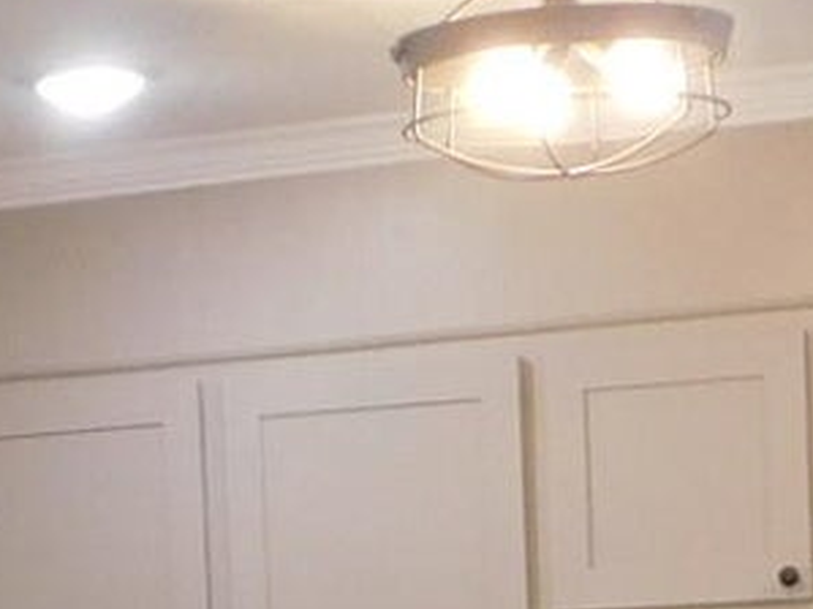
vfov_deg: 8.7
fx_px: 3850
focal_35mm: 164
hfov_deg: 11.9
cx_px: 10
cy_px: 1096
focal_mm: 4
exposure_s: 1/30
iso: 140
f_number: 3
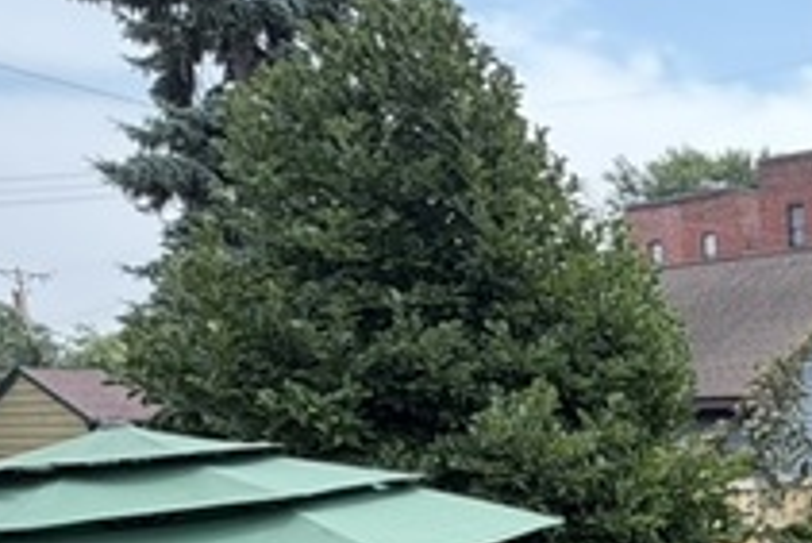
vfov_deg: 26.1
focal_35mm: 46
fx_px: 1038
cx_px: 914
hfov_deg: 35.7
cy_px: 655
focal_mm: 2.22
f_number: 2.2
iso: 50
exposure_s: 1/502
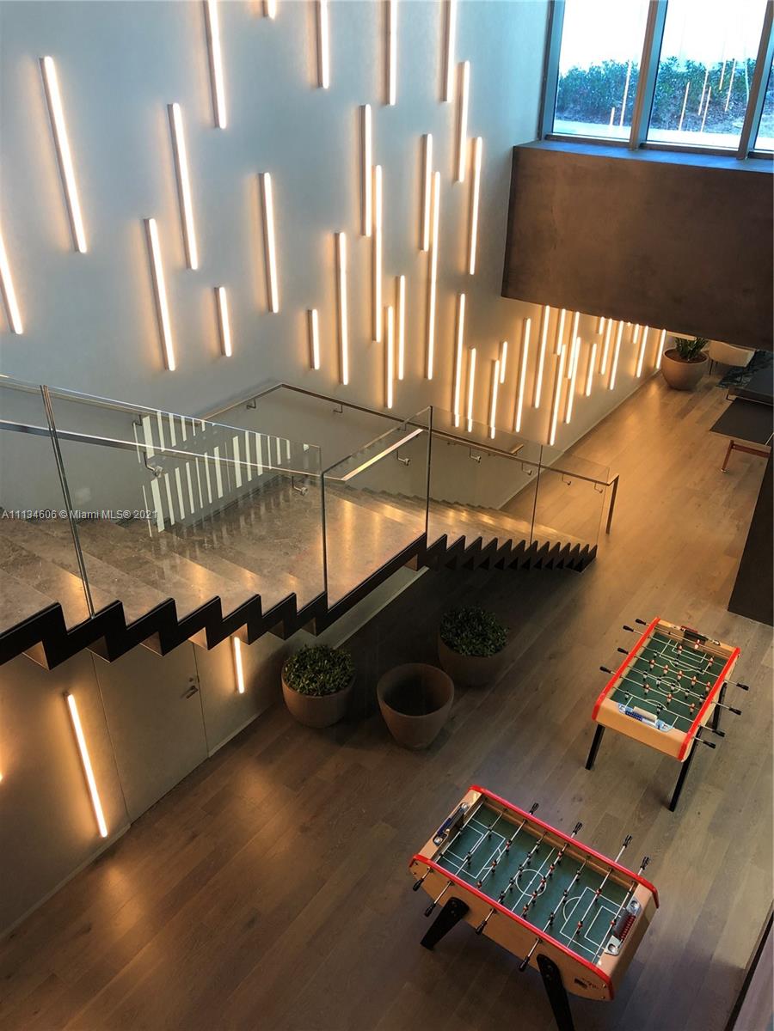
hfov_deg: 49.7
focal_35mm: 28
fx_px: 835
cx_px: 387
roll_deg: +0.3
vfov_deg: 63.4
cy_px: 516
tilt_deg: -30.1
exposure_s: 1/30
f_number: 1.8
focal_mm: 4
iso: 32
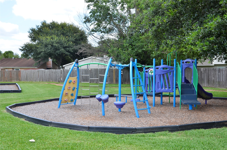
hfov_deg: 49.6
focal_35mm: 39
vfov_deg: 34.1
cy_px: 75
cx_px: 114
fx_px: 245
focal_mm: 26
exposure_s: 1/200
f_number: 7.1
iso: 200
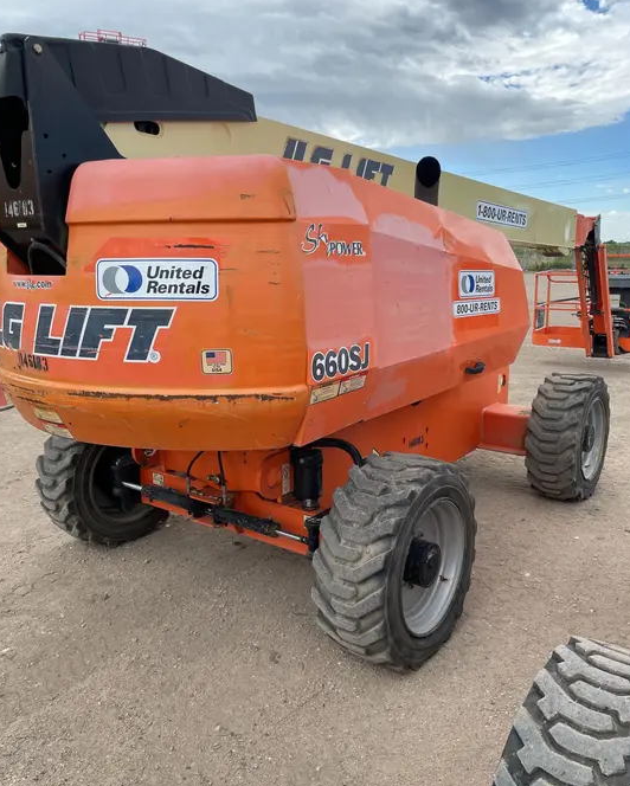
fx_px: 652
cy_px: 411
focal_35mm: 28
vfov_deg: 62.2
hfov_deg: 51.6
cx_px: 309
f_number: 1.6
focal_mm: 4.2
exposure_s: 1/711
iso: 32
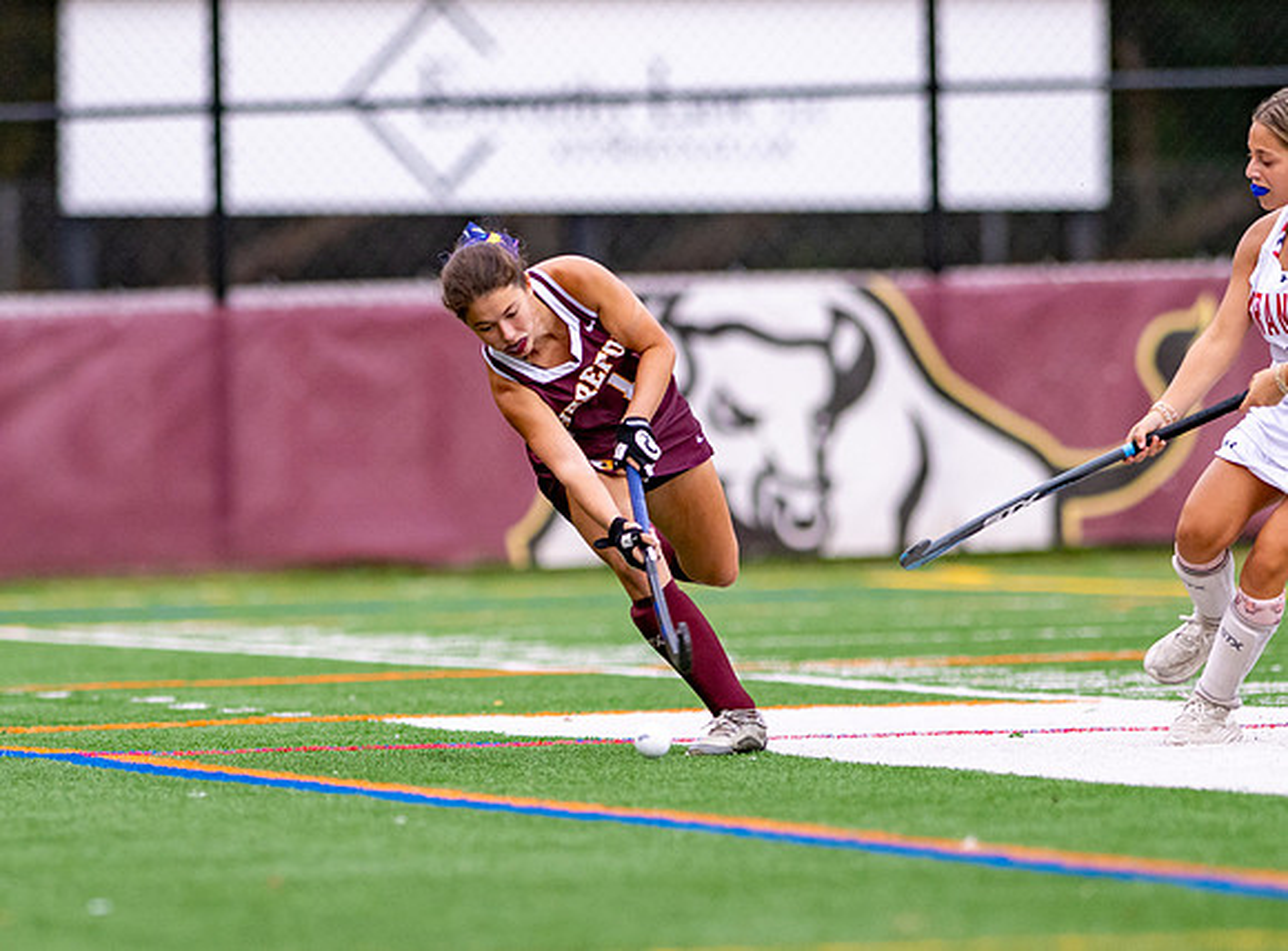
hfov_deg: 3.1
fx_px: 23470
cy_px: 490
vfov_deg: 2.3
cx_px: 386
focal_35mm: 634
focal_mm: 300
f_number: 2.8
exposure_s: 1/1000
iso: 450
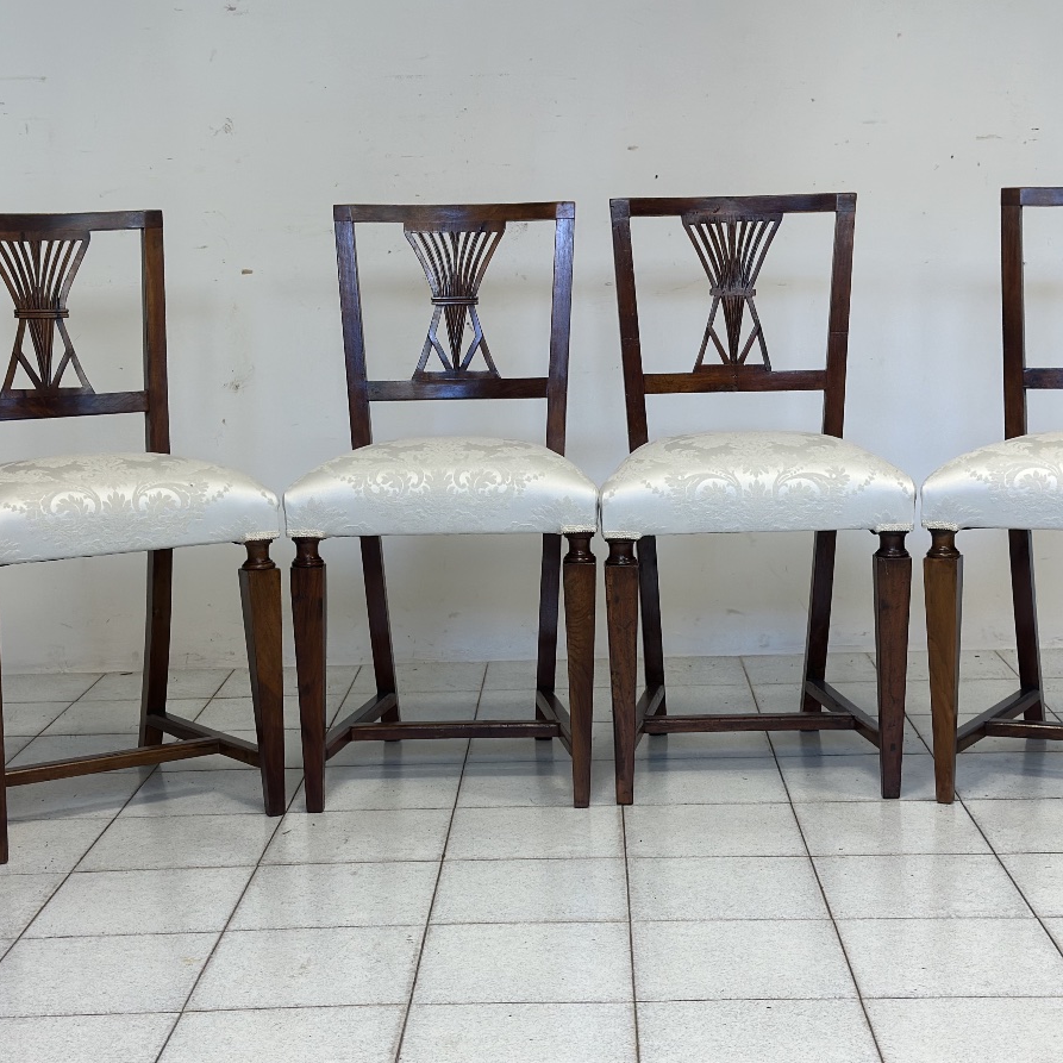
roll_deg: +1.8
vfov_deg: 30.0
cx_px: 577
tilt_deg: -9.0
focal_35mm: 57
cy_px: 534
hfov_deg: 30.0
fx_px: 1980
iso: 100
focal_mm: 6.86
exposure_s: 1/100
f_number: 1.78
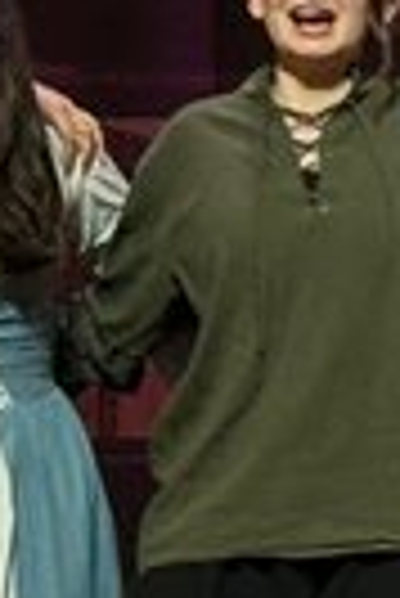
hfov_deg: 3.5
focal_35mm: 383
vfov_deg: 5.4
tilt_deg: +8.4
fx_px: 6366
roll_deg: +0.0
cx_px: 1411
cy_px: 207
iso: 80
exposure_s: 1/75
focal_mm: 6.76
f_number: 1.78
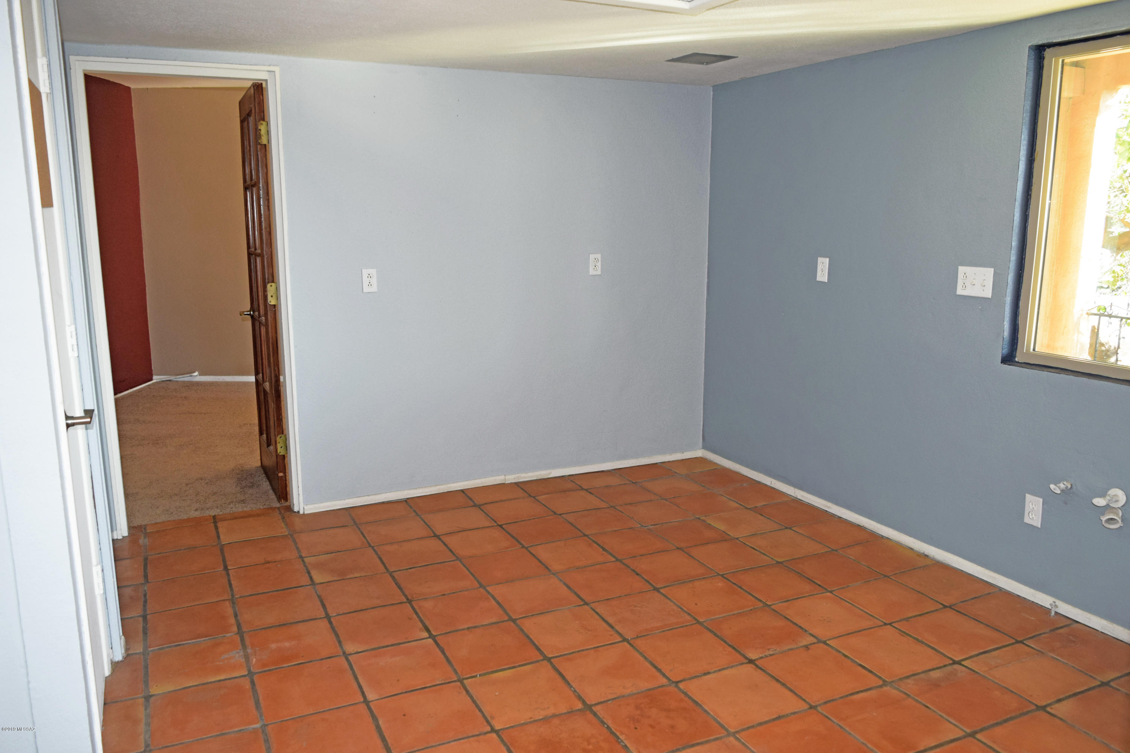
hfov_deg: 67.4
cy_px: 376
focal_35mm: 27
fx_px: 847
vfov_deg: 47.9
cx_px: 565
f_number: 5
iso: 800
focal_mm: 18
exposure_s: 1/100
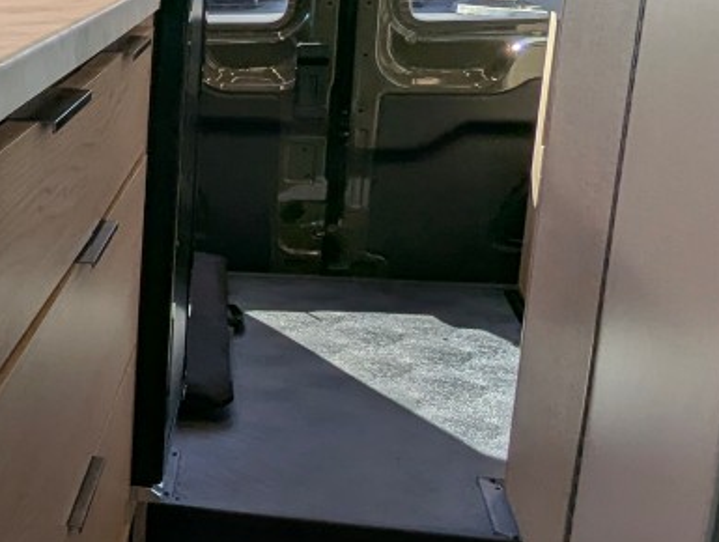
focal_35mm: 58
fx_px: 1207
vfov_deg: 25.3
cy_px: 290
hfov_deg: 28.7
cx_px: -150
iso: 44
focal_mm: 2.35
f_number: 2.2
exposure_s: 1/283
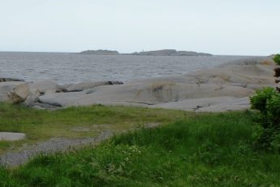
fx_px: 841
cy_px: 63
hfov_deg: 18.4
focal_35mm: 108
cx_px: -2
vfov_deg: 12.7
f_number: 10
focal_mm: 24
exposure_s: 1/500
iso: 200
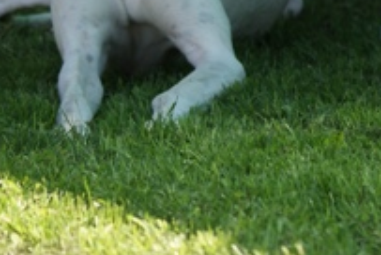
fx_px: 4483
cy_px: -111
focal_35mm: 423
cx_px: 404
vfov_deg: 3.3
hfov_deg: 4.9
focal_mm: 90
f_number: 4
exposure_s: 1/320
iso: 100
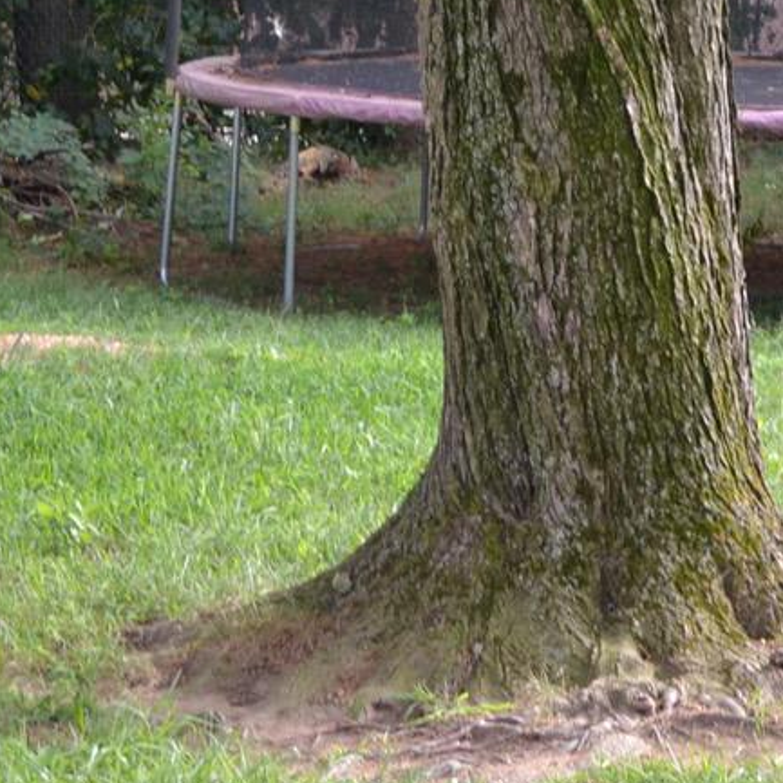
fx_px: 4479
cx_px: 501
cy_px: 118
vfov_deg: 10.0
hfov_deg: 10.0
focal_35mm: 175
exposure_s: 1/125
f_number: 5.6
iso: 320
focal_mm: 29
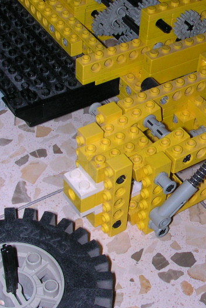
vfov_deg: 27.0
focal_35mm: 75
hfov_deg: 17.7
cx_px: 216
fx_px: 644
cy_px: 172
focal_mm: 5.6
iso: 100
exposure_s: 1/60
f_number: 4.5
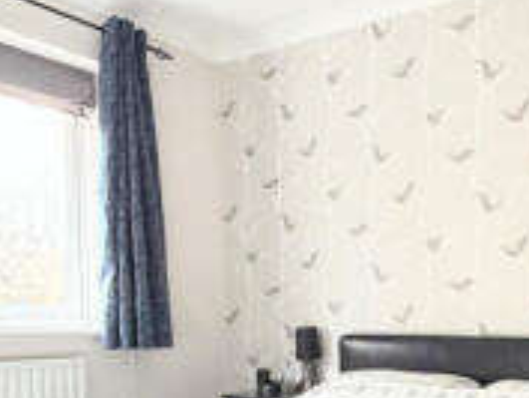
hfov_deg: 40.5
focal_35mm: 46
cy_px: 376
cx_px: 366
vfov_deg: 29.9
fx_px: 703
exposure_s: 1/121
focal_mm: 2.22
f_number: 2.2
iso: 160
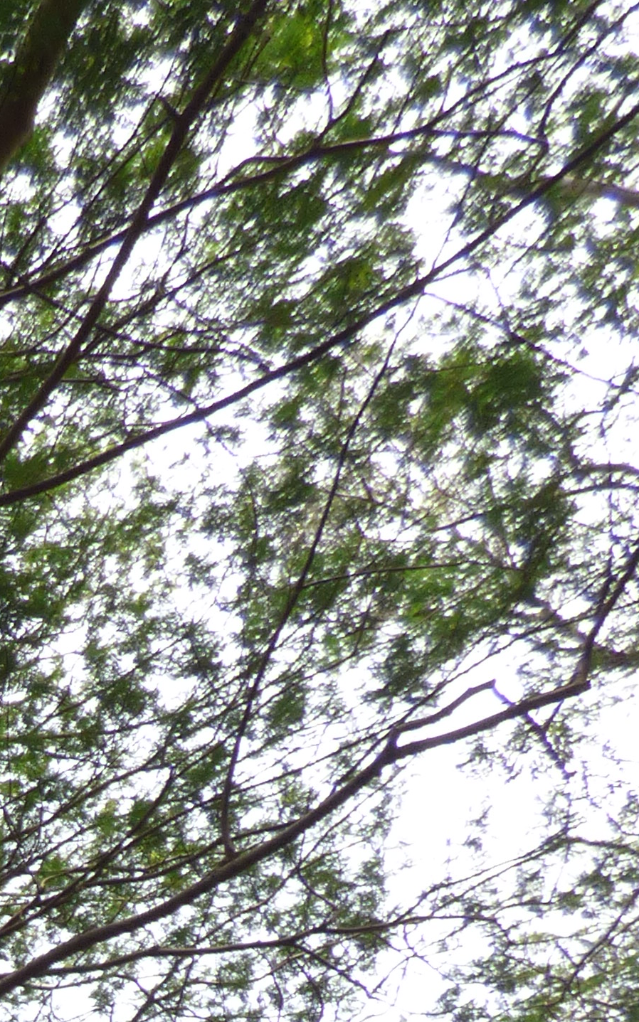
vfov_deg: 26.8
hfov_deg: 16.1
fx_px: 1895
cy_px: 1228
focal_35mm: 68
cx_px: -514
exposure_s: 1/320
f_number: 2.8
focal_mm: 3.58
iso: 100
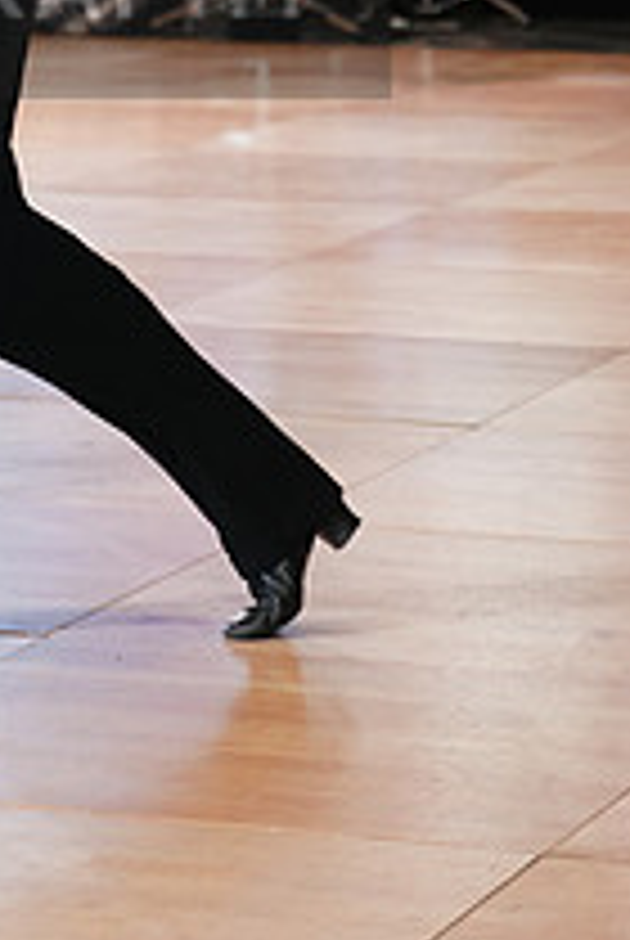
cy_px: -49
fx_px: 5075
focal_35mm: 194
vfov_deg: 10.5
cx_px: -227
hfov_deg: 7.0
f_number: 2.8
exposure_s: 1/400
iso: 1600
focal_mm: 70
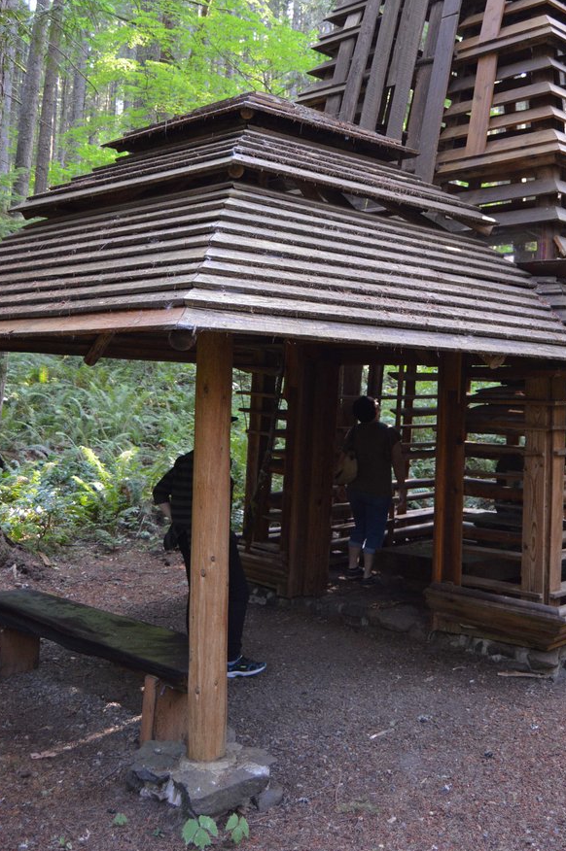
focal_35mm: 37
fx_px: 875
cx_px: 359
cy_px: 282
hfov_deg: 35.6
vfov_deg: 51.0
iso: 800
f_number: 3.5
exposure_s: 1/25
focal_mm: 18
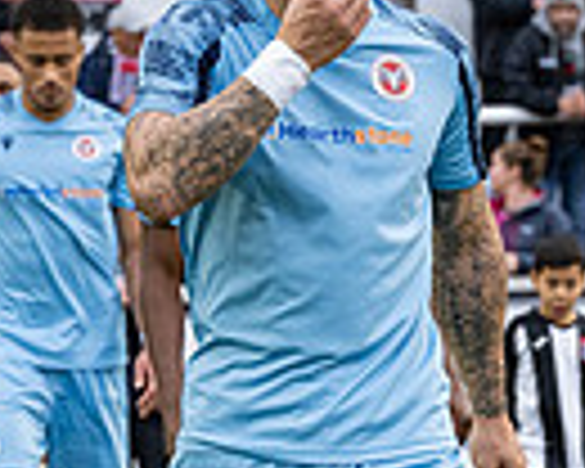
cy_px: 374
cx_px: 342
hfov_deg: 5.7
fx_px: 5921
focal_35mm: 342
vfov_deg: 4.5
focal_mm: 70
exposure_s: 1/400
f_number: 4
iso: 2000
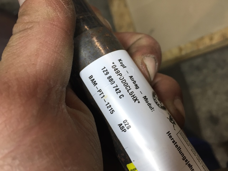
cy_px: 86
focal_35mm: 29
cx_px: 114
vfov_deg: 48.2
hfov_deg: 61.7
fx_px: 191
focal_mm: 4.15
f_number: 2.2
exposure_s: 1/33
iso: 32
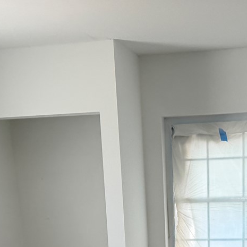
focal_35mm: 73
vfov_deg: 21.7
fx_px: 589
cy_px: 309
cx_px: 172
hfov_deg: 23.5
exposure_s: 1/117
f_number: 1.78
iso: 200
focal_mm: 6.76
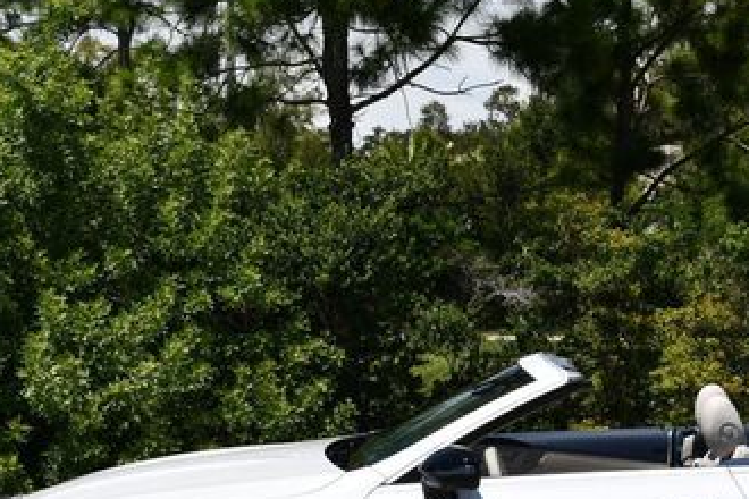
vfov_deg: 13.5
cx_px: 592
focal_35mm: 101
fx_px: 2101
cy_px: 417
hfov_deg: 20.0
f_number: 9
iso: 100
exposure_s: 1/320
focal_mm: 26
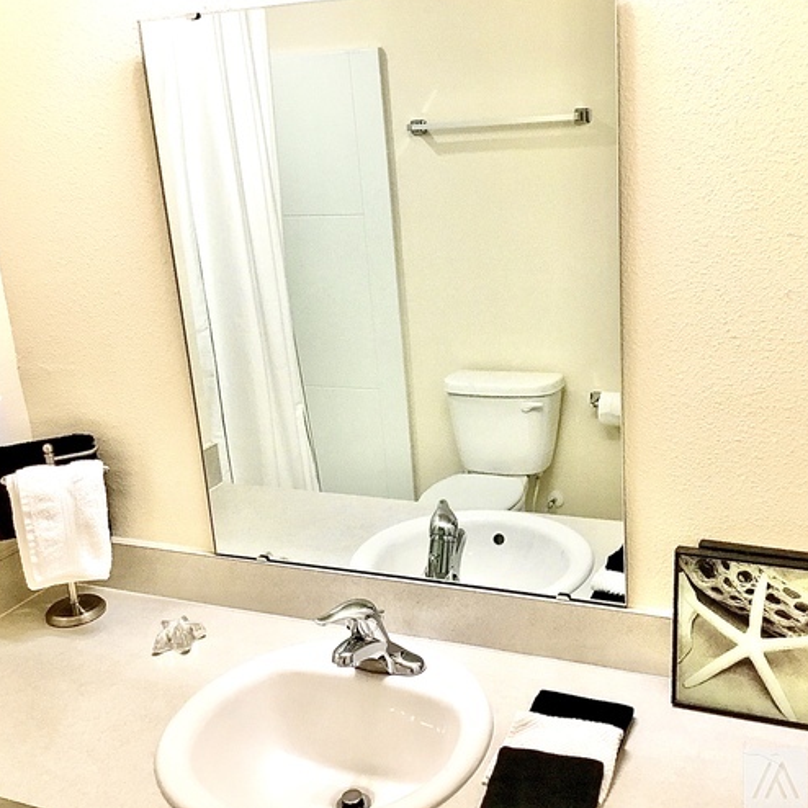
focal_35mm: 37
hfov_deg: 44.8
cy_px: 404
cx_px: 462
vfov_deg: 44.9
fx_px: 977
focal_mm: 3.3
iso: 50
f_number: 2.4
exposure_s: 1/30
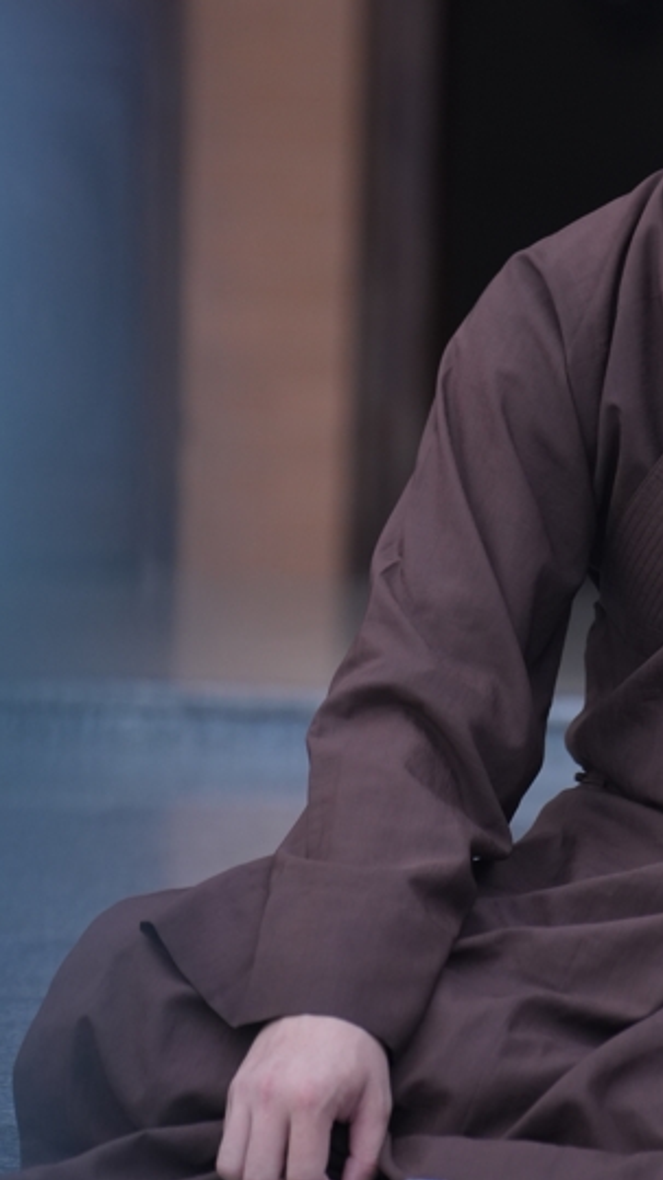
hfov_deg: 4.7
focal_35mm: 256
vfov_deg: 8.4
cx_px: 606
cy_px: 242
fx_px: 8005
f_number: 3.2
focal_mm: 135
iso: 1250
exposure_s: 1/400
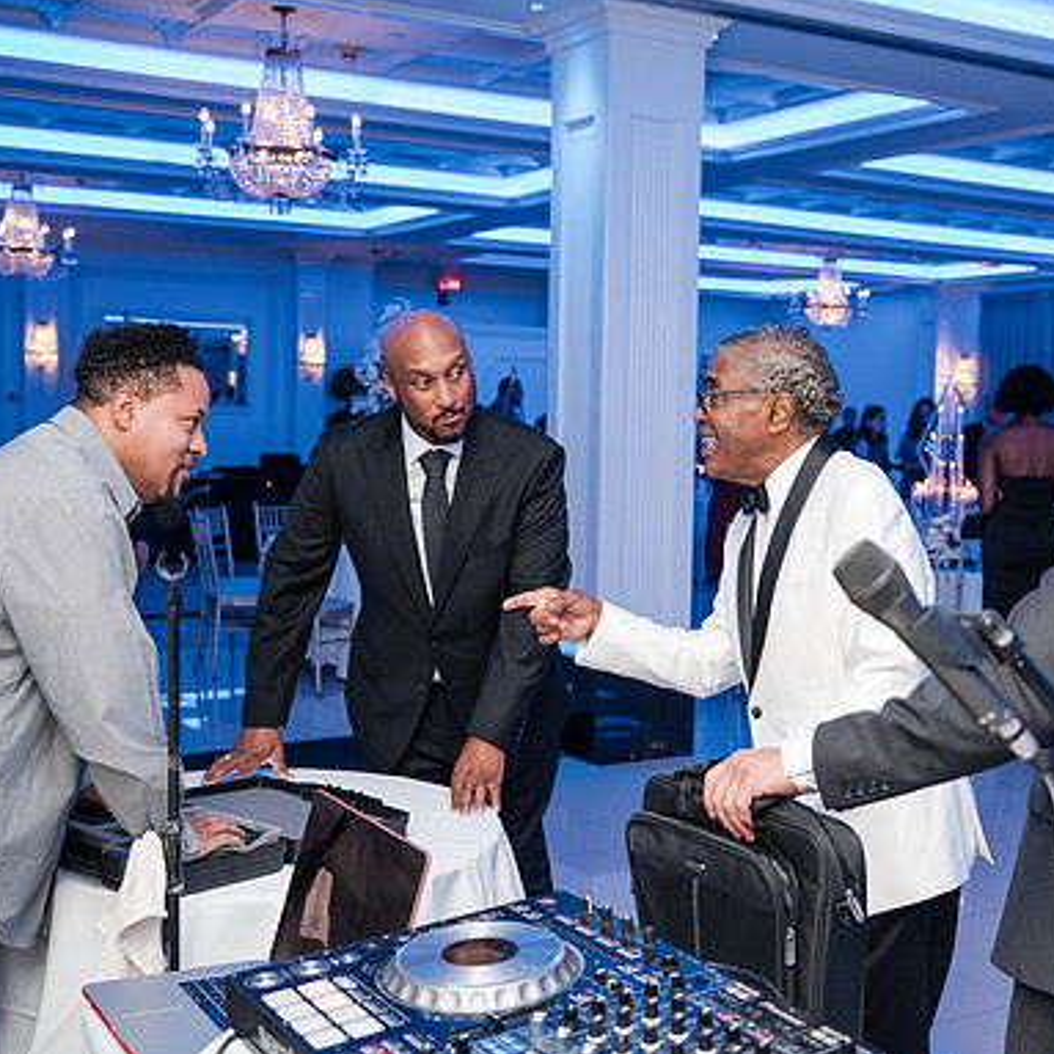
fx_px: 1550
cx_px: 592
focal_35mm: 45
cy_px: 527
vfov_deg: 37.6
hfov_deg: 37.5
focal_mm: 35
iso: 4000
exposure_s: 1/250
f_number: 4
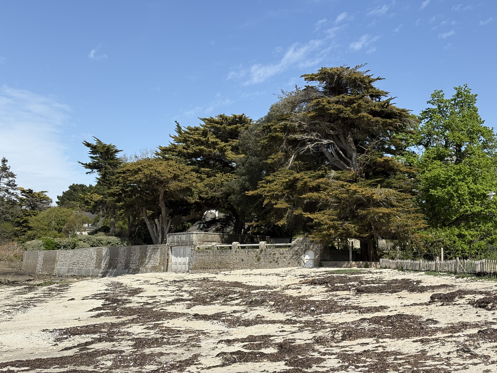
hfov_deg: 36.8
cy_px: 186
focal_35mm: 52
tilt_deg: +6.6
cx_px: 248
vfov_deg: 28.0
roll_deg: -0.2
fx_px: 747
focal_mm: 5.96
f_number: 1.6
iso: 32
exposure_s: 1/3448
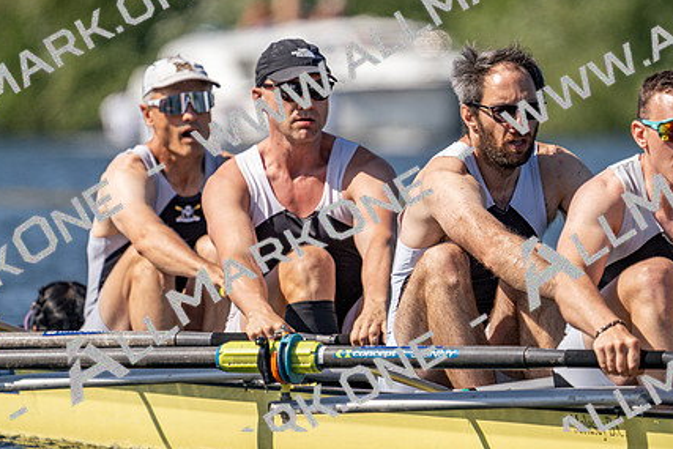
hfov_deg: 3.1
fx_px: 12529
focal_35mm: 670
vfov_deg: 2.1
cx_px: 386
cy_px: 161
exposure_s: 1/2000
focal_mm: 493
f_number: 6.3
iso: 250
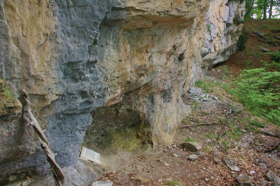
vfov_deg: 47.9
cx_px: 140
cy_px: 93
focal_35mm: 27
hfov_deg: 67.4
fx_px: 210
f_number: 5.6
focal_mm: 18
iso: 400
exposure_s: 1/100
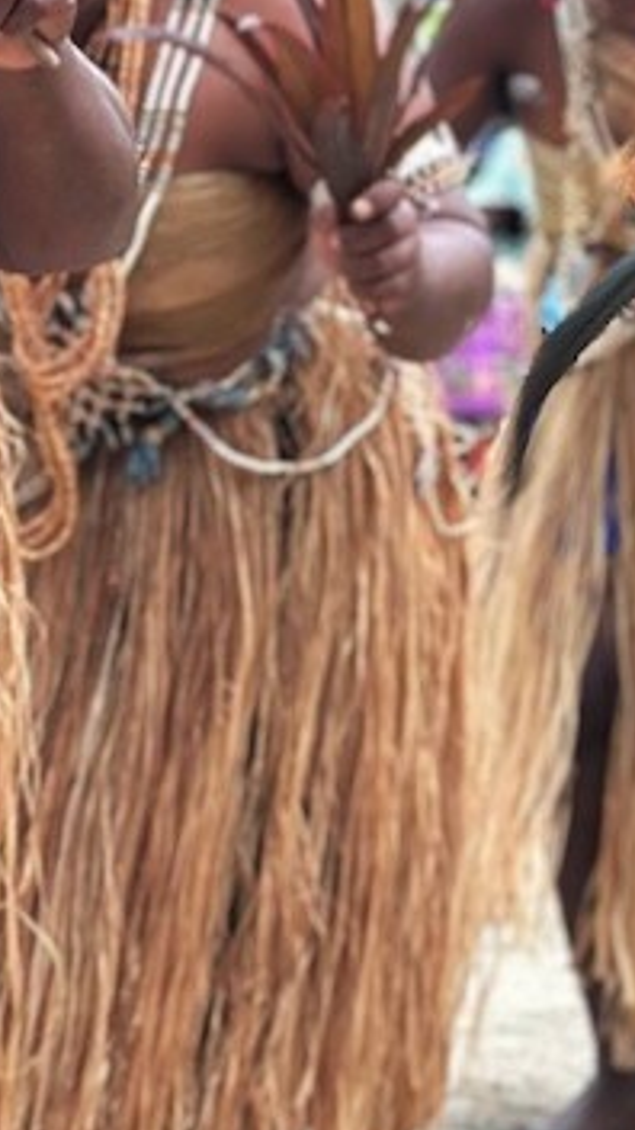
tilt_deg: -1.0
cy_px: 329
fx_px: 5927
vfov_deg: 10.9
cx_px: 580
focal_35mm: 198
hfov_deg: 6.1
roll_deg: -2.9
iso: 80
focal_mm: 6.86
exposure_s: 1/366
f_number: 1.78
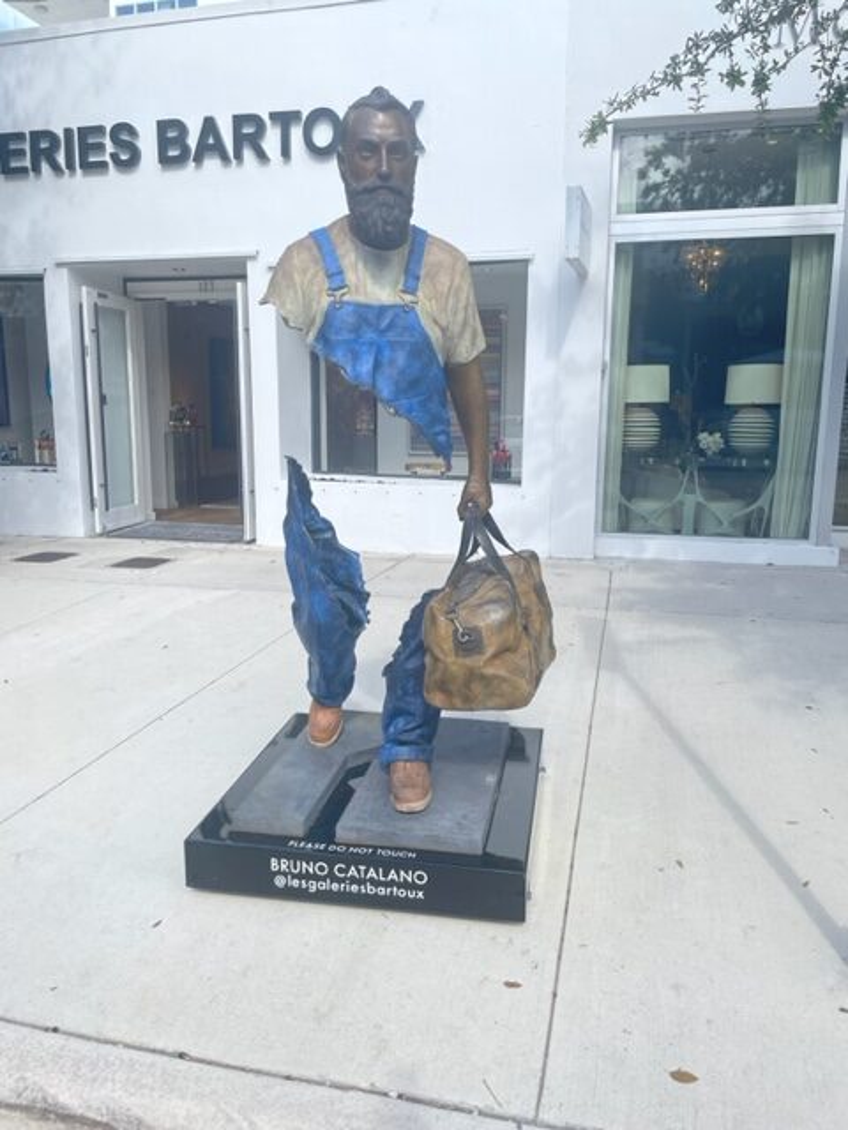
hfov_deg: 53.1
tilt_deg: -8.5
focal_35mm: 26
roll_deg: -0.6
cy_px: 565
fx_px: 849
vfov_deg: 67.3
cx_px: 424
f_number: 1.6
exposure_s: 1/2132
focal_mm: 4.2
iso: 32
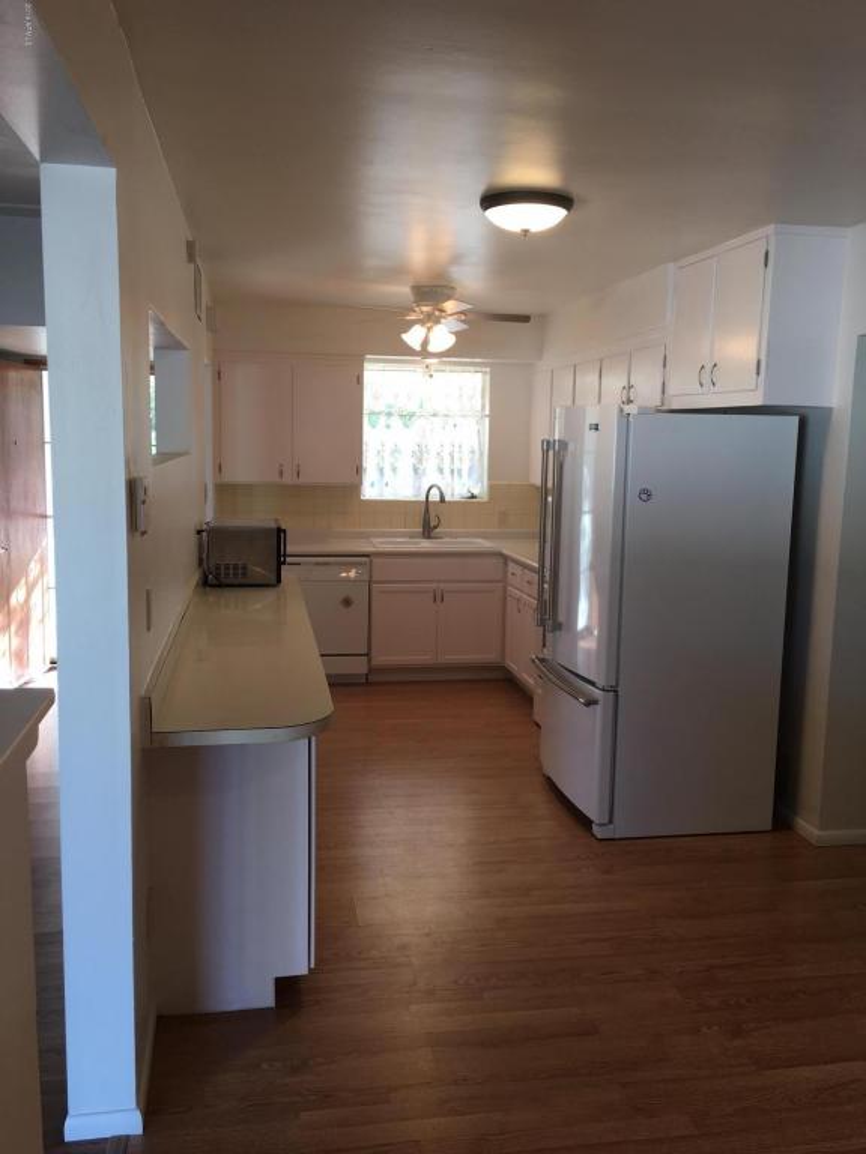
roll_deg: -1.2
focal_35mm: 29
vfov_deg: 61.7
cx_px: 433
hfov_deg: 48.2
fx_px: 967
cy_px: 577
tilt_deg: -7.4
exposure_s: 1/46
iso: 25
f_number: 2.2
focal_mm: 4.15
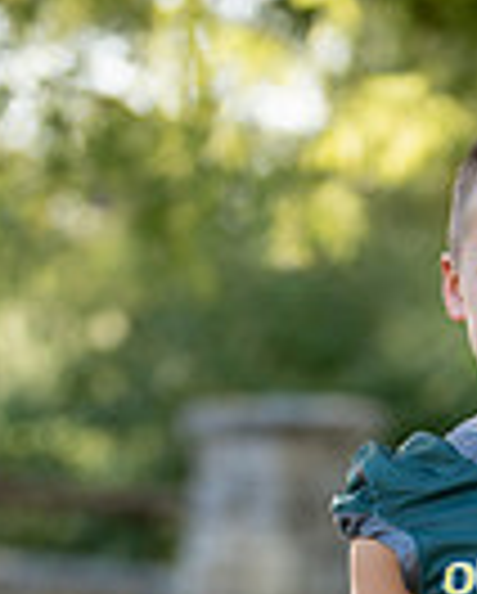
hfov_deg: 6.4
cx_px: 595
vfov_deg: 7.8
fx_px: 4261
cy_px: 960
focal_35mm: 242
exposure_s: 1/1250
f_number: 1.2
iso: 100
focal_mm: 50
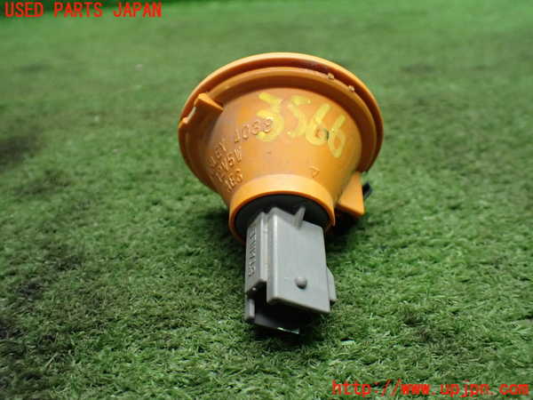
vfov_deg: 46.8
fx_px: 462
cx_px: 266
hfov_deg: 60.0
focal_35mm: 30
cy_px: 200
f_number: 2.3
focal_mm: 5.4
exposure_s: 1/125
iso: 640
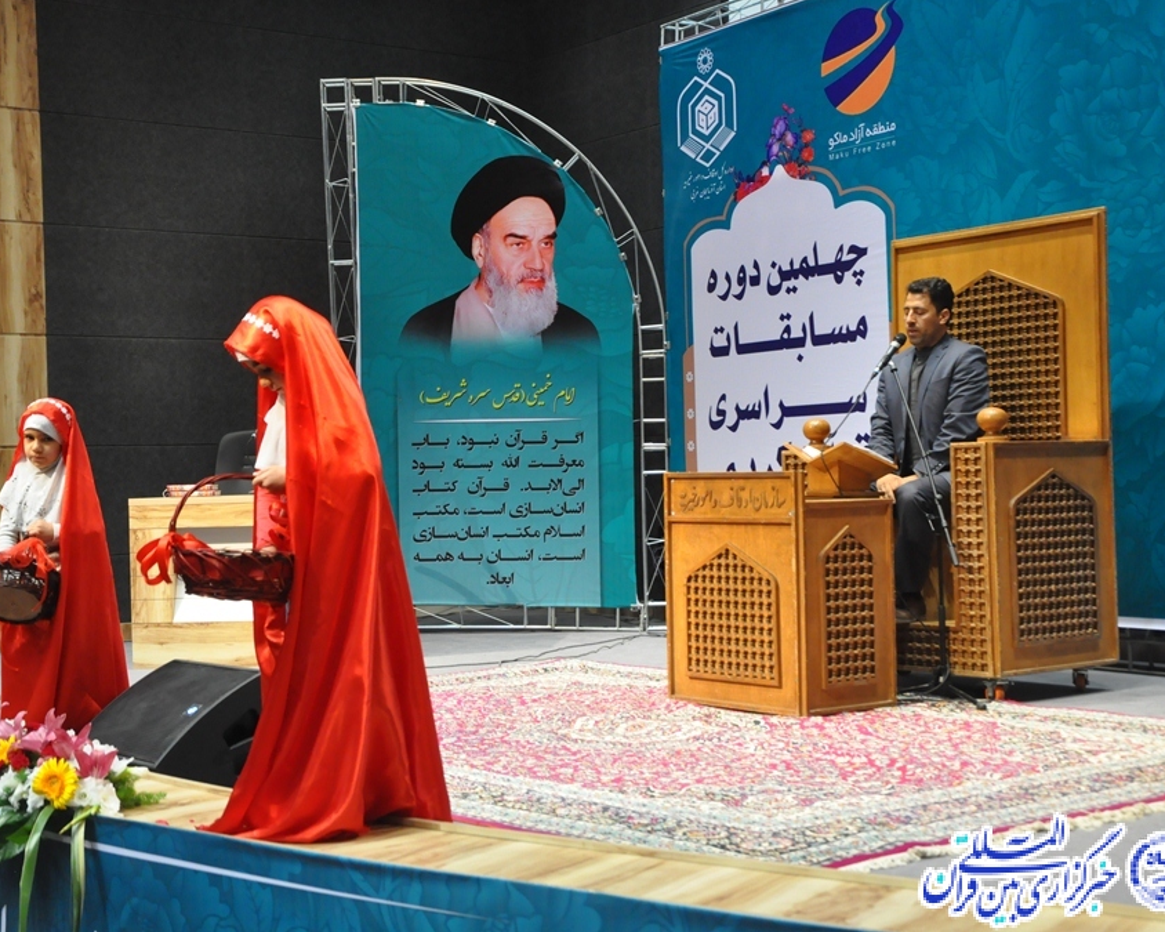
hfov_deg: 32.5
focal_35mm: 58
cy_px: 464
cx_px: 515
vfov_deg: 26.2
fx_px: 2000
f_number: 7.1
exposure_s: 1/50
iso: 1600
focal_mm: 34
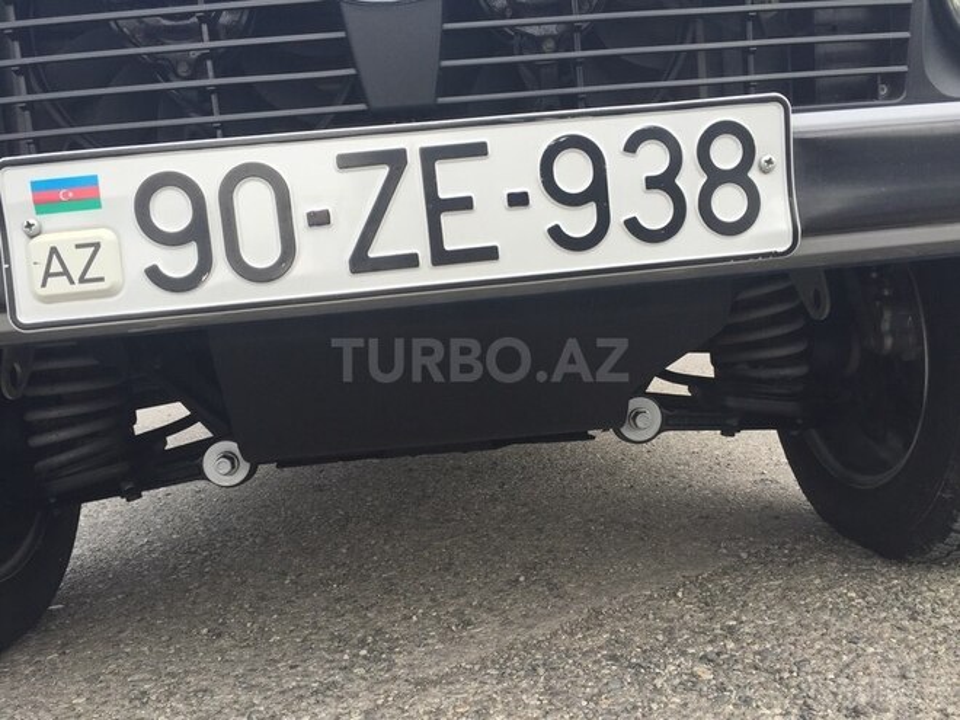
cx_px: 480
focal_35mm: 29
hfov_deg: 61.7
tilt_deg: -6.8
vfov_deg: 48.2
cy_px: 360
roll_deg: +4.5
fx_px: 804
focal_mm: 4.15
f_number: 2.2
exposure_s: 1/618
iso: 32
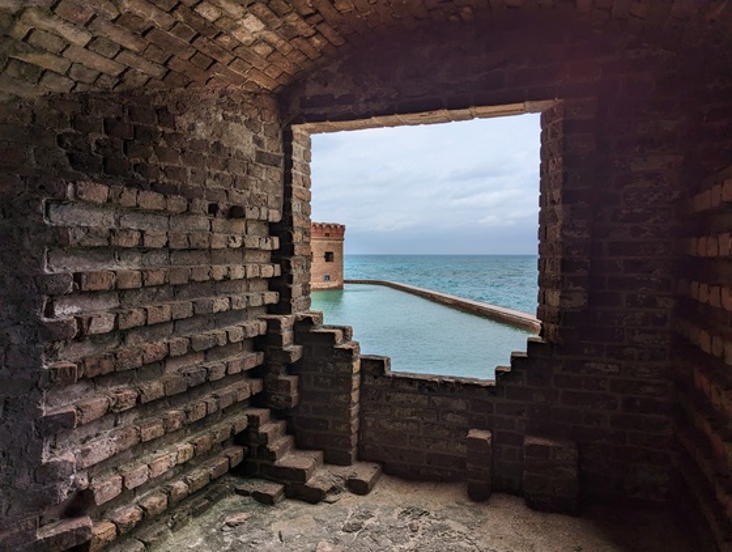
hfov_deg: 71.5
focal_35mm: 24
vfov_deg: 57.0
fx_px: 508
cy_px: 276
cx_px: 366
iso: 26
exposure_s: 1/984
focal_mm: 6.81
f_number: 1.85
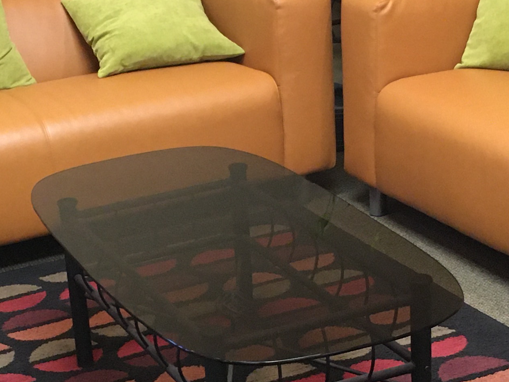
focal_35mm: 93
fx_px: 1368
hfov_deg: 21.0
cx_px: 198
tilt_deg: -27.7
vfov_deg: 15.8
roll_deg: +4.7
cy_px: 311
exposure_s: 1/30
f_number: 2.2
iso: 200
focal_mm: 4.15
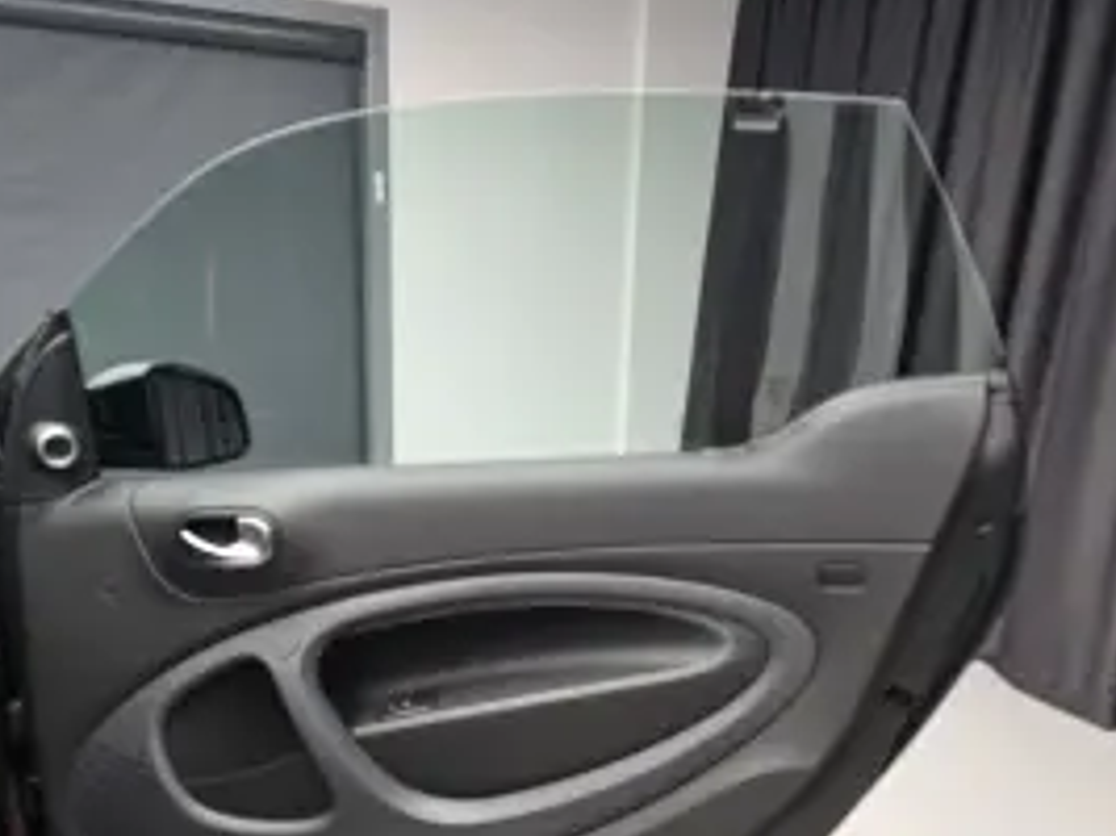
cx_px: 539
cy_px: 552
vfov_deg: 44.8
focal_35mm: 31
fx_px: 999
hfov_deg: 58.4
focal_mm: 6.3
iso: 160
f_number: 1.7
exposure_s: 1/100
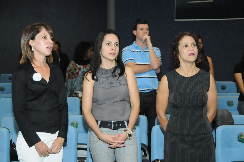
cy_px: 81
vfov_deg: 19.7
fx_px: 467
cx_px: 122
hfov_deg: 29.3
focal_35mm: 69
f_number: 4.5
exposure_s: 1/250
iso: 3200
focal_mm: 46
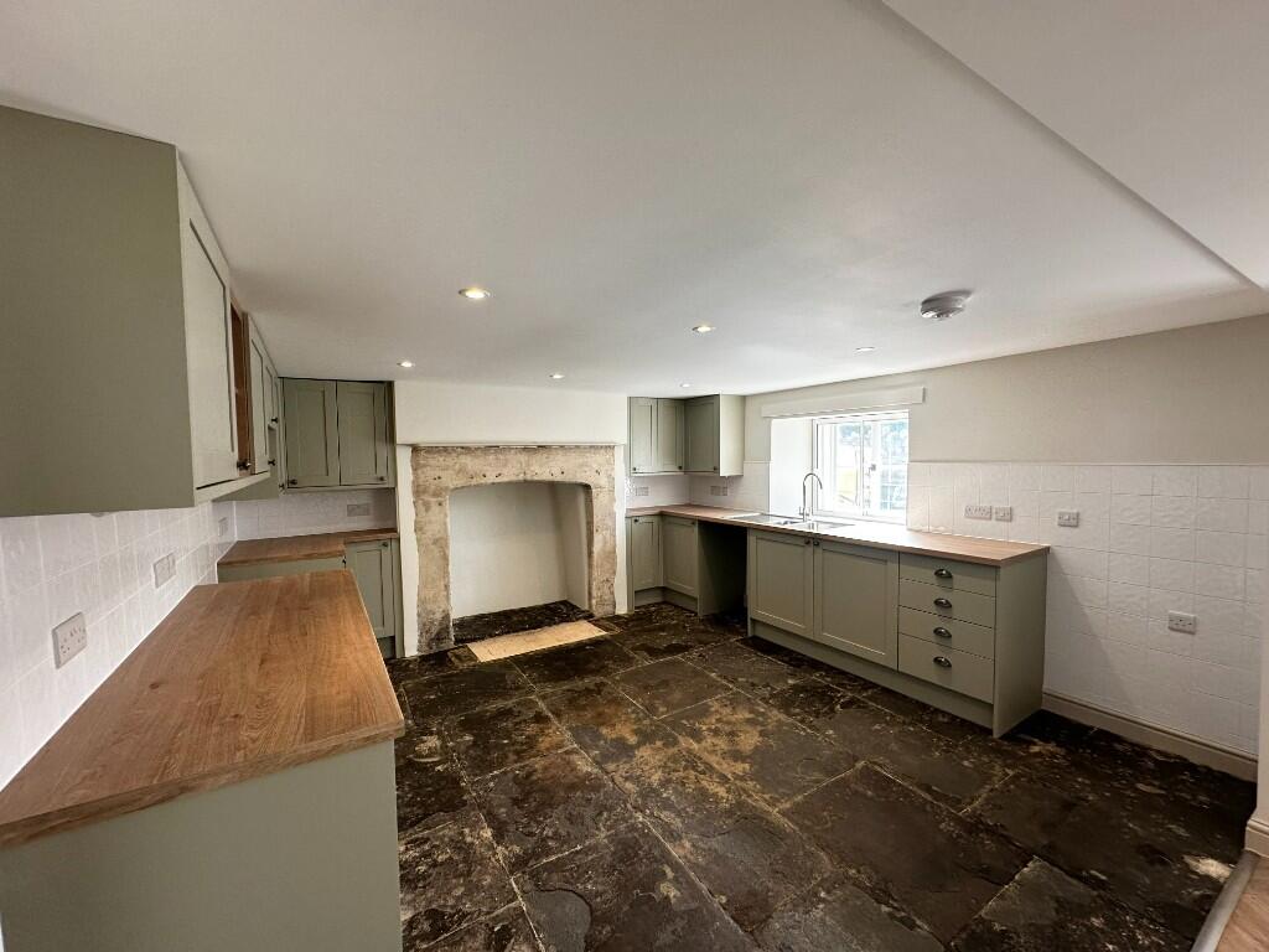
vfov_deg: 85.7
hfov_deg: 102.1
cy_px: 476
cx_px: 634
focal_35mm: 14
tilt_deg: -2.3
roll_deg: +1.1
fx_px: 513
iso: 64
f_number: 2.2
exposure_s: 1/100
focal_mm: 2.22
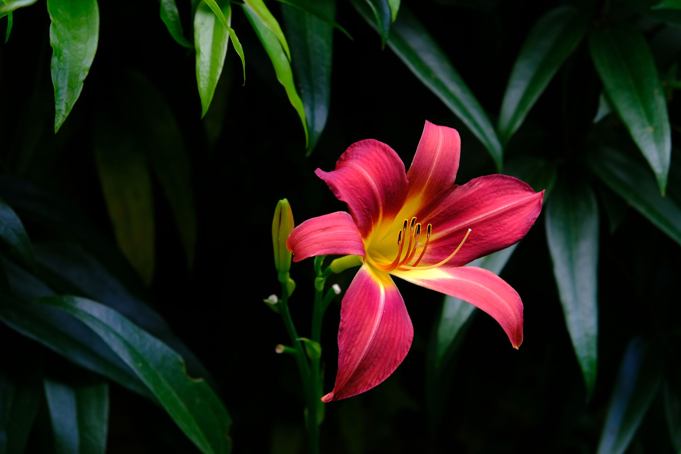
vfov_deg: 14.4
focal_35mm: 95
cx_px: 326
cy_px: 211
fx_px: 1797
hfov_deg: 21.5
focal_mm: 55
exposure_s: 1/100
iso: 125
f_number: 4
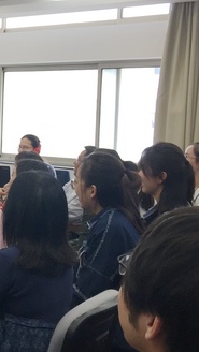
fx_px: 721
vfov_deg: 27.5
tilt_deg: -2.1
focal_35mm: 77
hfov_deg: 14.8
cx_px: -81
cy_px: 163
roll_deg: -1.6
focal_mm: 4.15
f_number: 2.2
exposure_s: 1/50
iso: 40
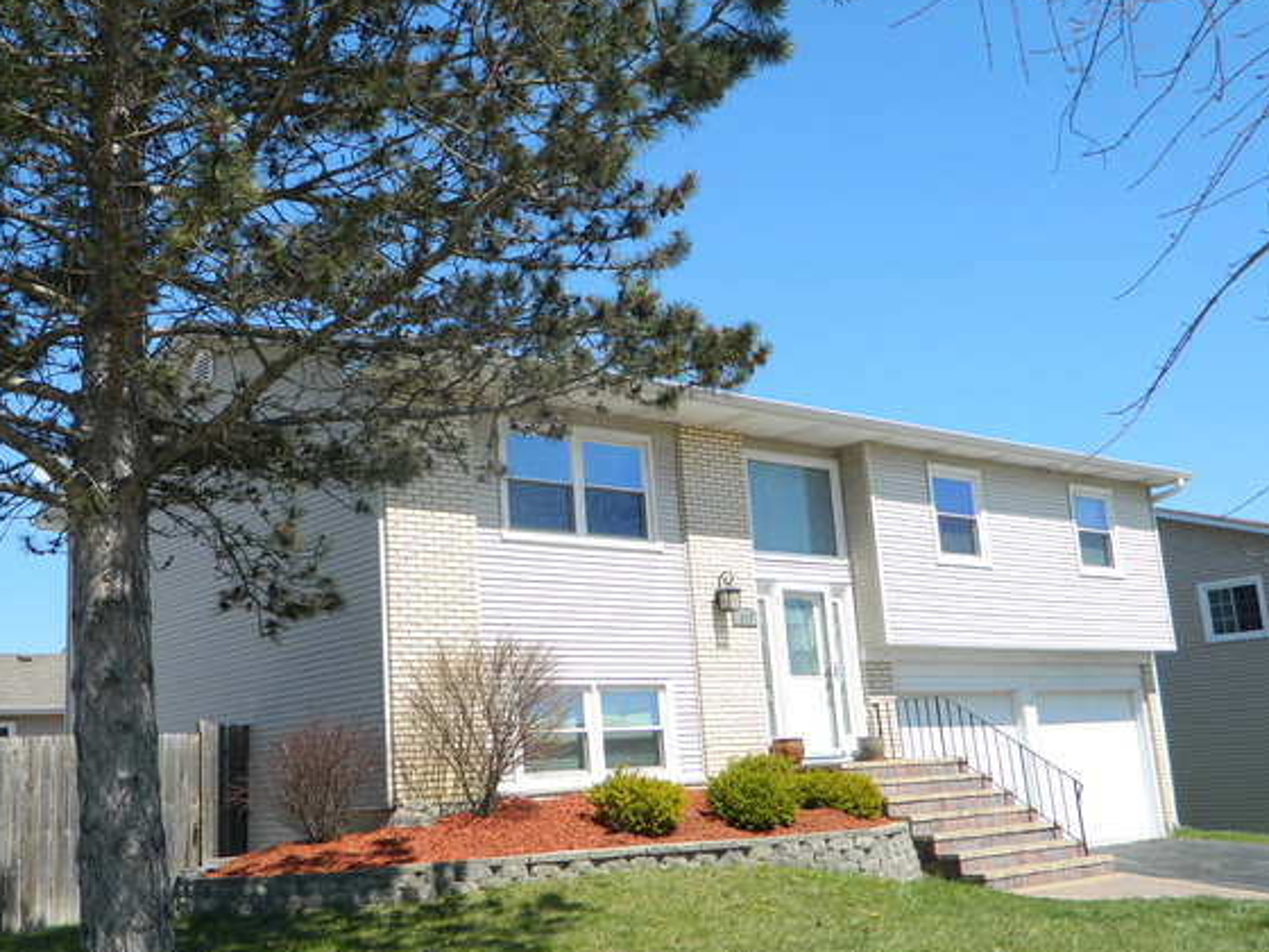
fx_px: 1466
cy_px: 460
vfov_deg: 36.0
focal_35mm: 40
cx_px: 557
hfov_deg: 46.7
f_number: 3.3
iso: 110
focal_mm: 6.2
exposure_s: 1/800
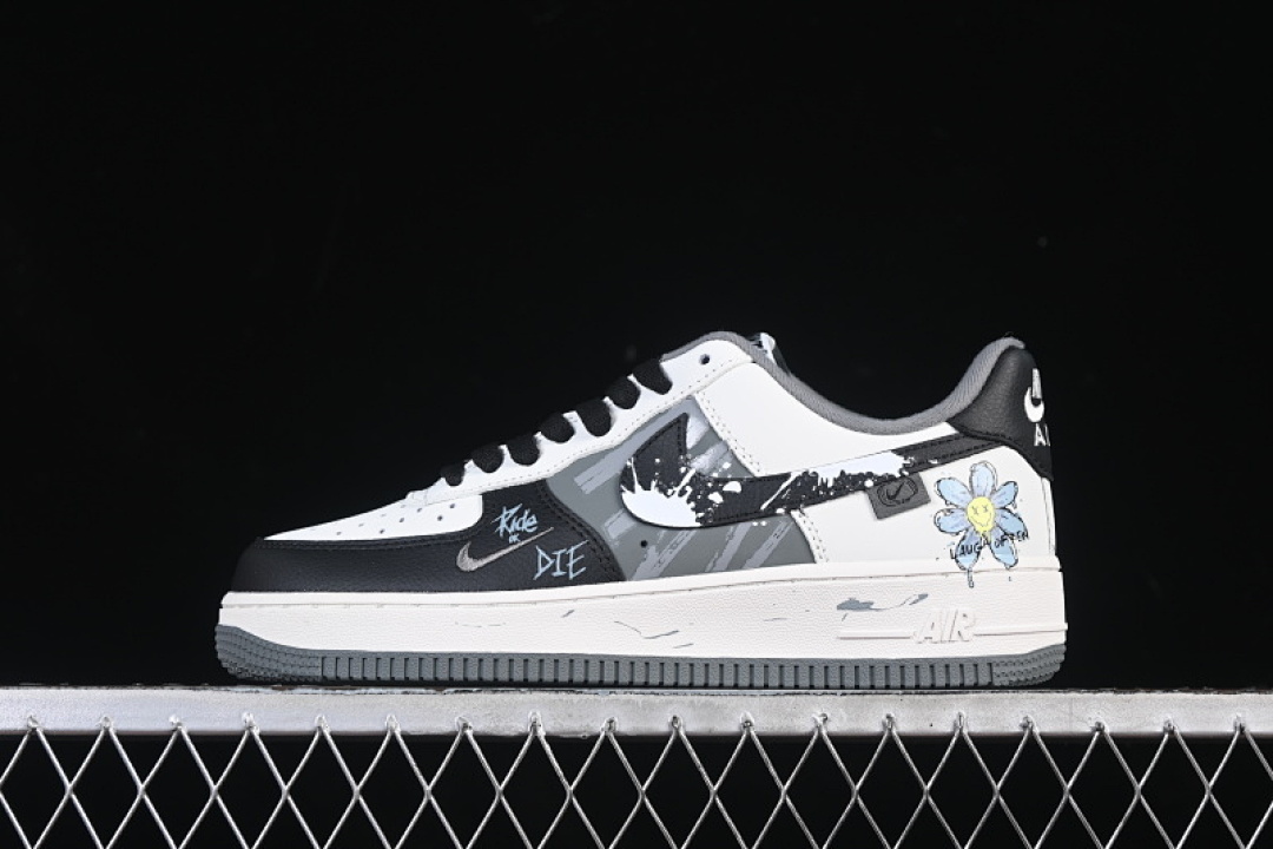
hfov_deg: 27.0
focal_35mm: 75
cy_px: 424
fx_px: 2652
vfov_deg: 18.2
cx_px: 636
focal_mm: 50
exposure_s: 1/60
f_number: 7.1
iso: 160
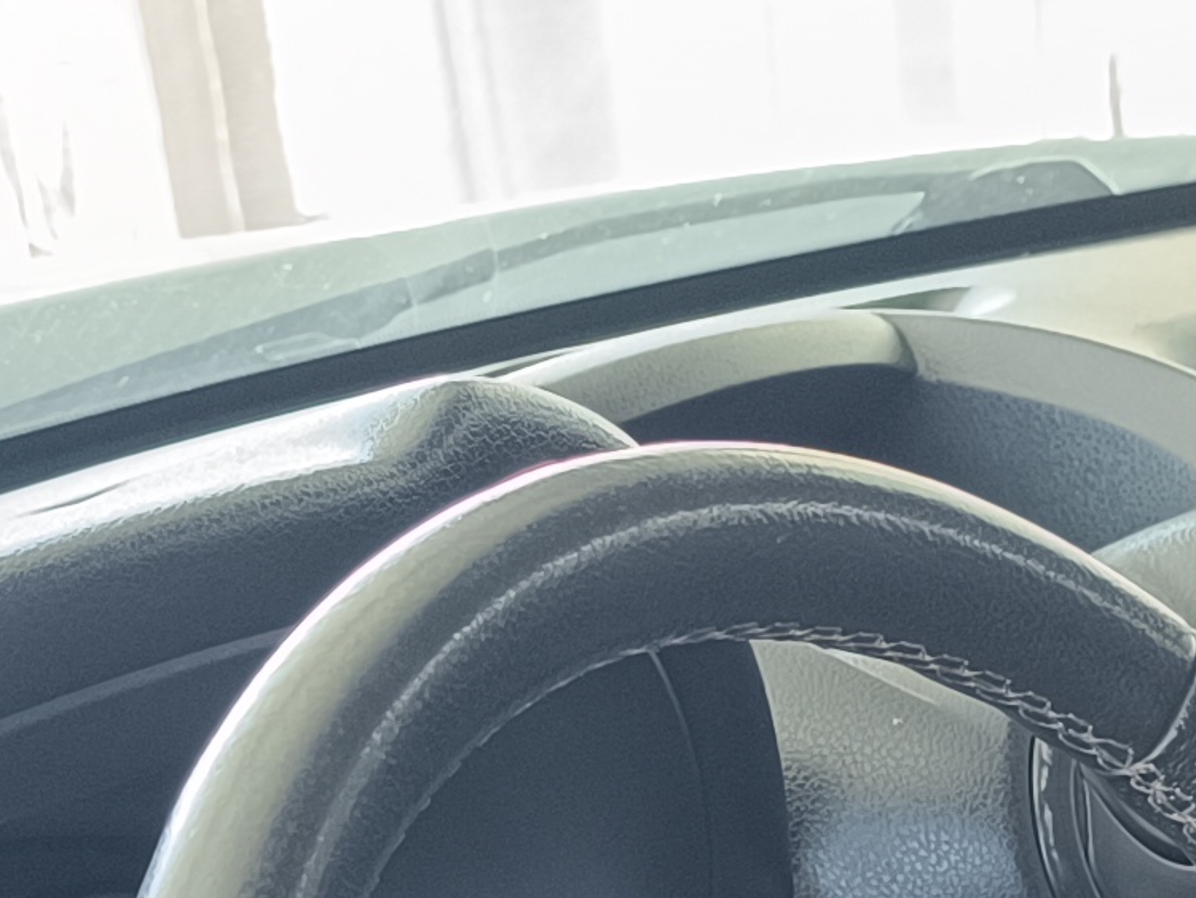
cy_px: 2311
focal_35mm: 87
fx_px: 3007
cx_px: 1446
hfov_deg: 20.9
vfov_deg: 12.4
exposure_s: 1/60
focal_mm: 6.14
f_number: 1.65
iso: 662
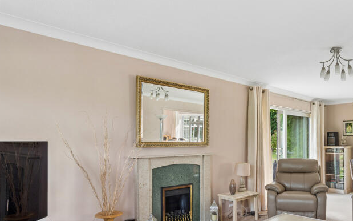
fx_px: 260
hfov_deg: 64.3
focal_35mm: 27
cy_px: 136
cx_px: 265
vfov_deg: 45.7
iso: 400
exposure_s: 1/25
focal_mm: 16
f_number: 7.1
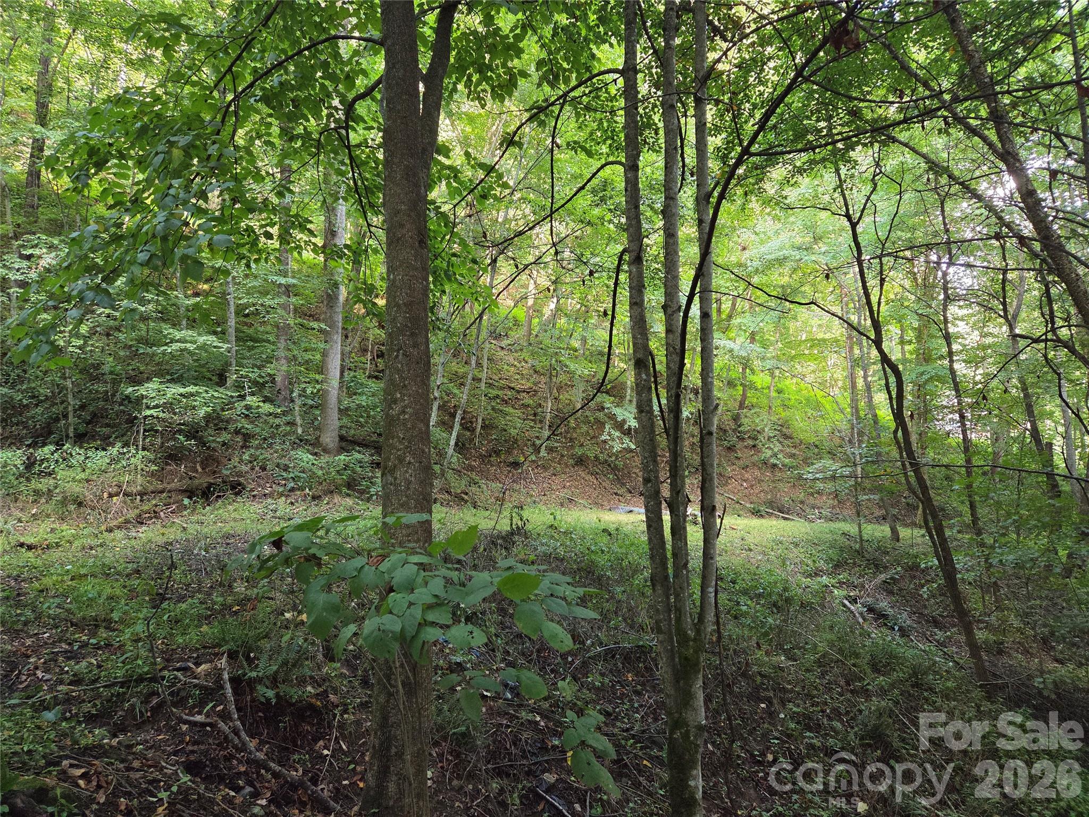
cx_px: 544
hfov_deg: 73.9
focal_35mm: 23
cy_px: 408
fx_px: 724
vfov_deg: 58.9
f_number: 1.8
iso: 640
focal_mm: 5.4
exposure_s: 1/120
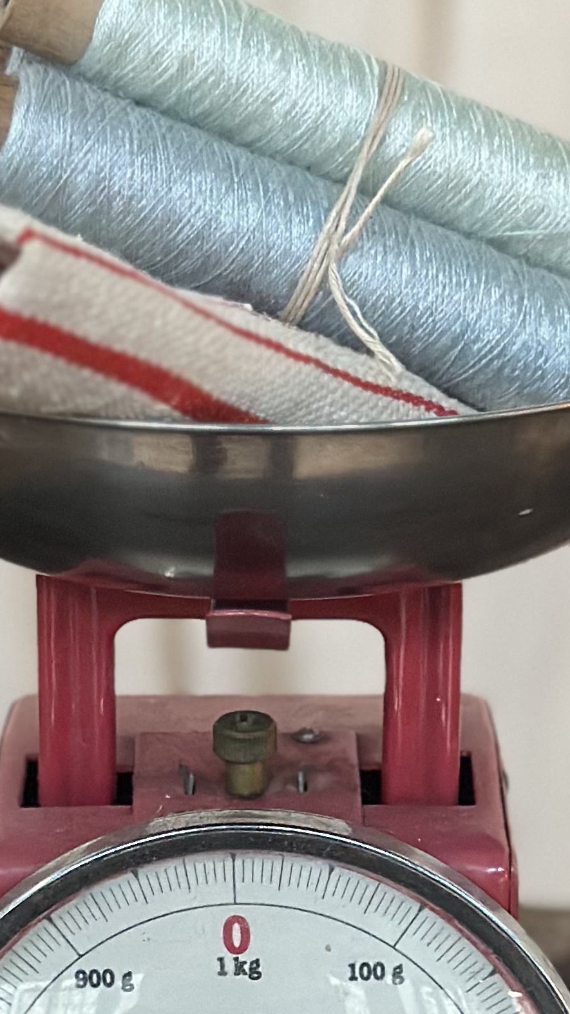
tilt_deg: -24.6
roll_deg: +0.1
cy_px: 830
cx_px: 266
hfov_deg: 9.0
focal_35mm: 134
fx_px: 3602
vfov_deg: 15.9
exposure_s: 1/40
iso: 500
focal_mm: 6.86
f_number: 1.78
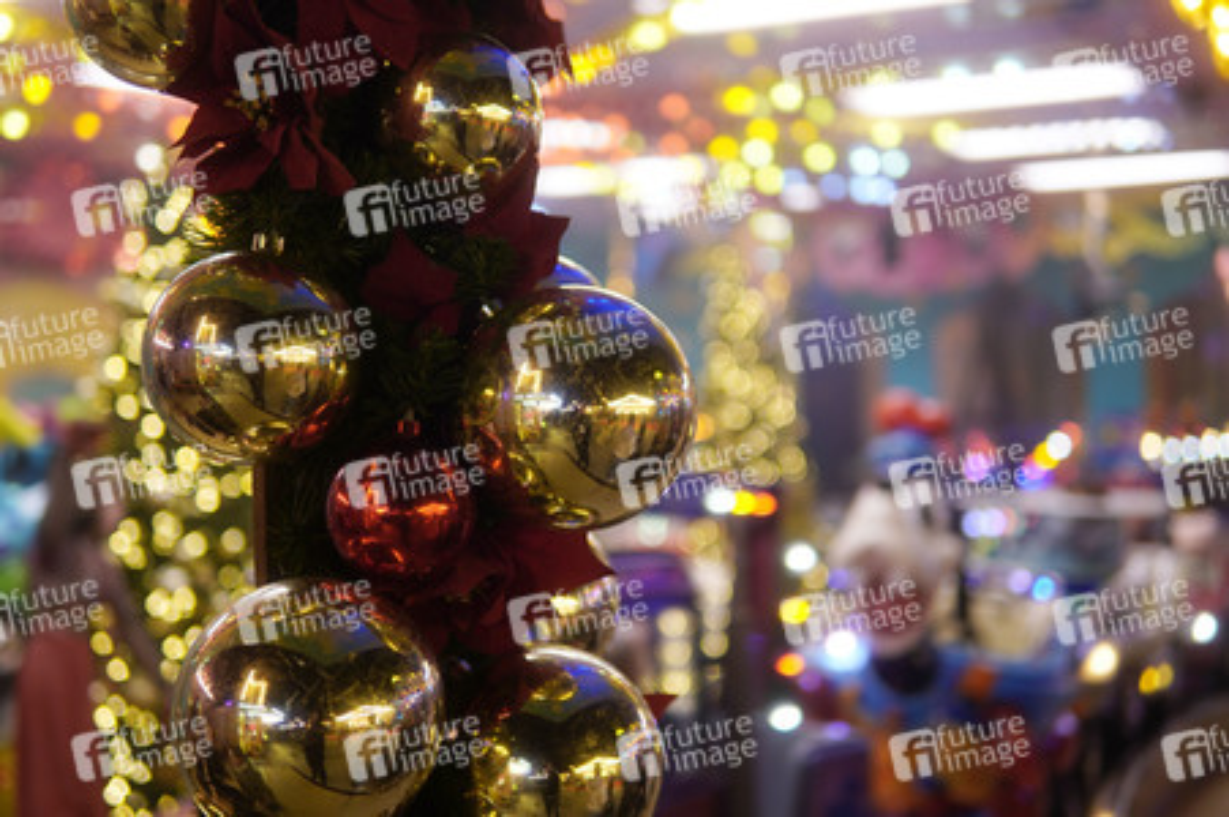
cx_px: 614
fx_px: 1535
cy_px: 408
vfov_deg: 29.8
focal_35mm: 45
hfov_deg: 43.6
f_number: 1.4
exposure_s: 1/50
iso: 100
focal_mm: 30
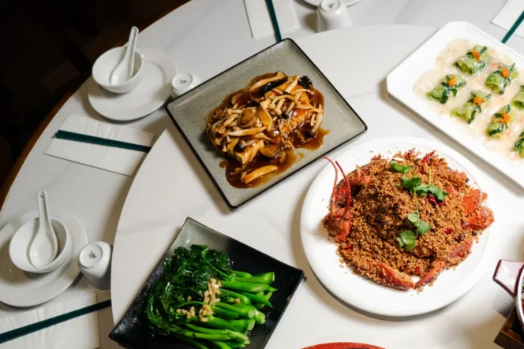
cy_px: 244
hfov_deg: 49.8
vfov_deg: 35.5
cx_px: 392
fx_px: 539
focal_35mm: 37
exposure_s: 1/400
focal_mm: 24
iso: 2000
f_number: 3.5
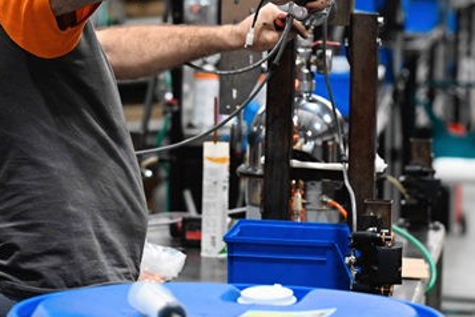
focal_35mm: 191
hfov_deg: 10.8
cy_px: 49
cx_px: 165
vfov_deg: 7.2
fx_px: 2520
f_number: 4
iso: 2500
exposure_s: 1/200
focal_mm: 102
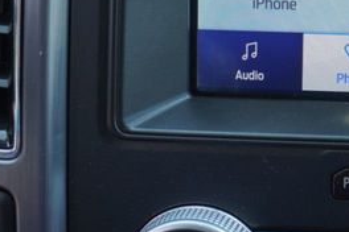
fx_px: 902
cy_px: 33
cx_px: 387
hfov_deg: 20.8
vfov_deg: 14.6
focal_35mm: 93
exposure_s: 1/80
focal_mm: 16
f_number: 4.5
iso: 100
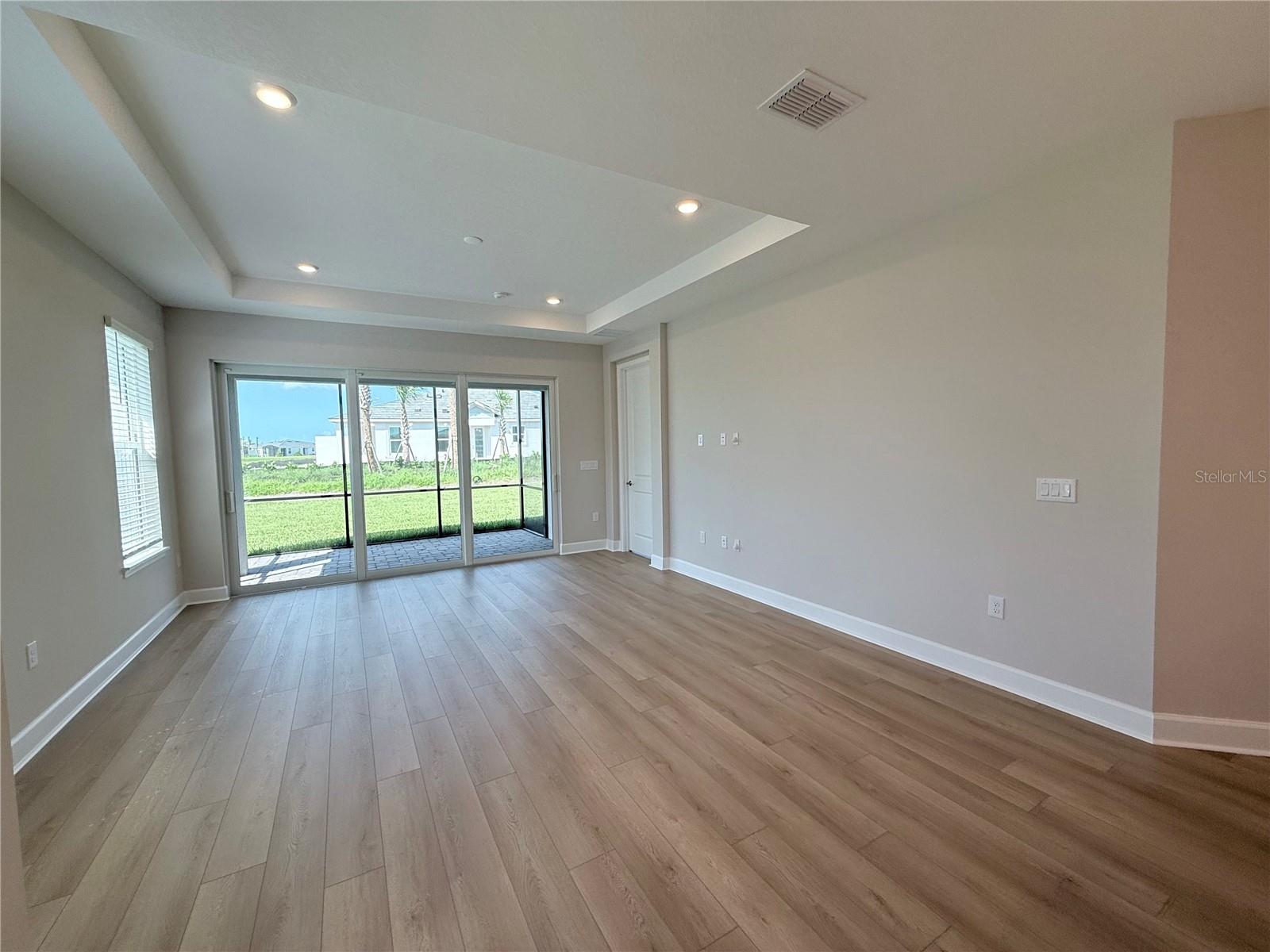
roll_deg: +1.3
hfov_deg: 102.1
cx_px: 635
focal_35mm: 14
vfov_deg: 85.7
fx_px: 514
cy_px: 476
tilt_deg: -3.6
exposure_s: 1/190
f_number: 2.2
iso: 64
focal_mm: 2.22
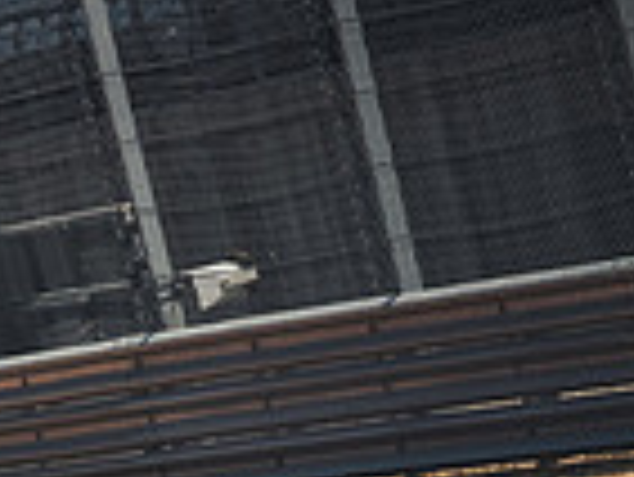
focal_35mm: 592
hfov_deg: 3.3
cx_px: -603
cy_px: 830
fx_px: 10852
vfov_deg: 2.5
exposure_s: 1/4000
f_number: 4.5
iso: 1250
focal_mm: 100
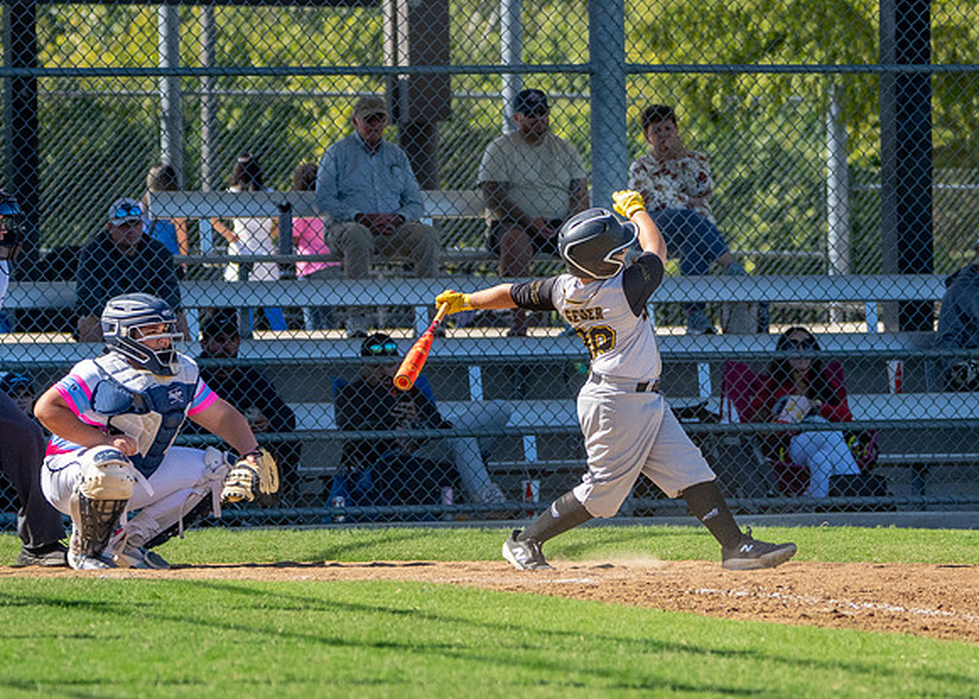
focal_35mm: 316
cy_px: 269
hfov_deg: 6.4
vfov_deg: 4.5
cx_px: 562
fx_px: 8796
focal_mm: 162
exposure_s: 1/4000
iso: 1000
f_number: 5
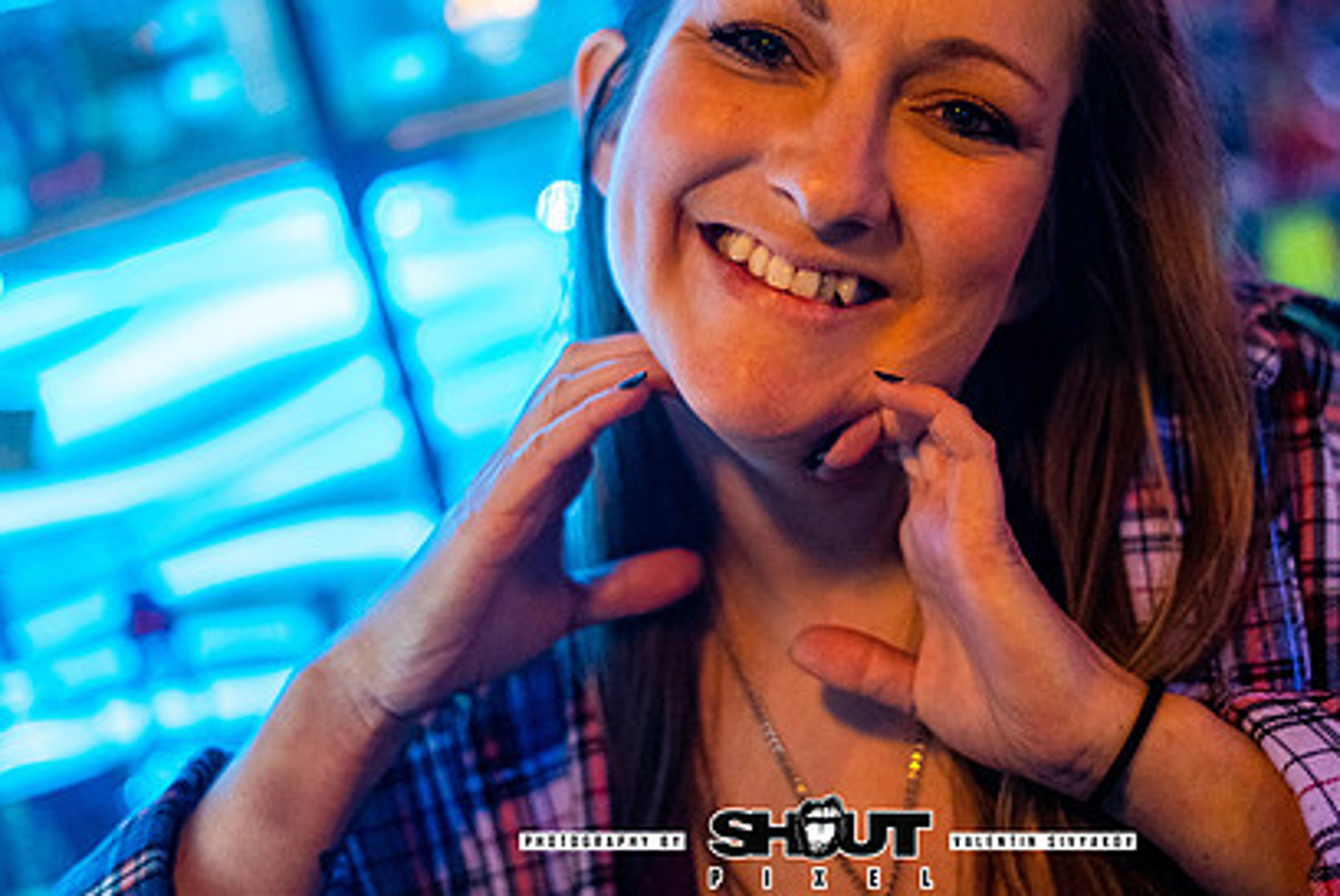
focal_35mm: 71
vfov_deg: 19.2
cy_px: 310
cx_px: 828
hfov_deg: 28.3
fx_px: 2646
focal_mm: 50
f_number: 1.8
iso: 4000
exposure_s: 1/125
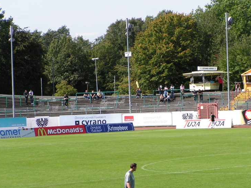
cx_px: 122
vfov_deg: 8.7
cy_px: 97
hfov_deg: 11.6
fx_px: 1240
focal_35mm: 171
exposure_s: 1/320
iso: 50
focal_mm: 24
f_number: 5.6
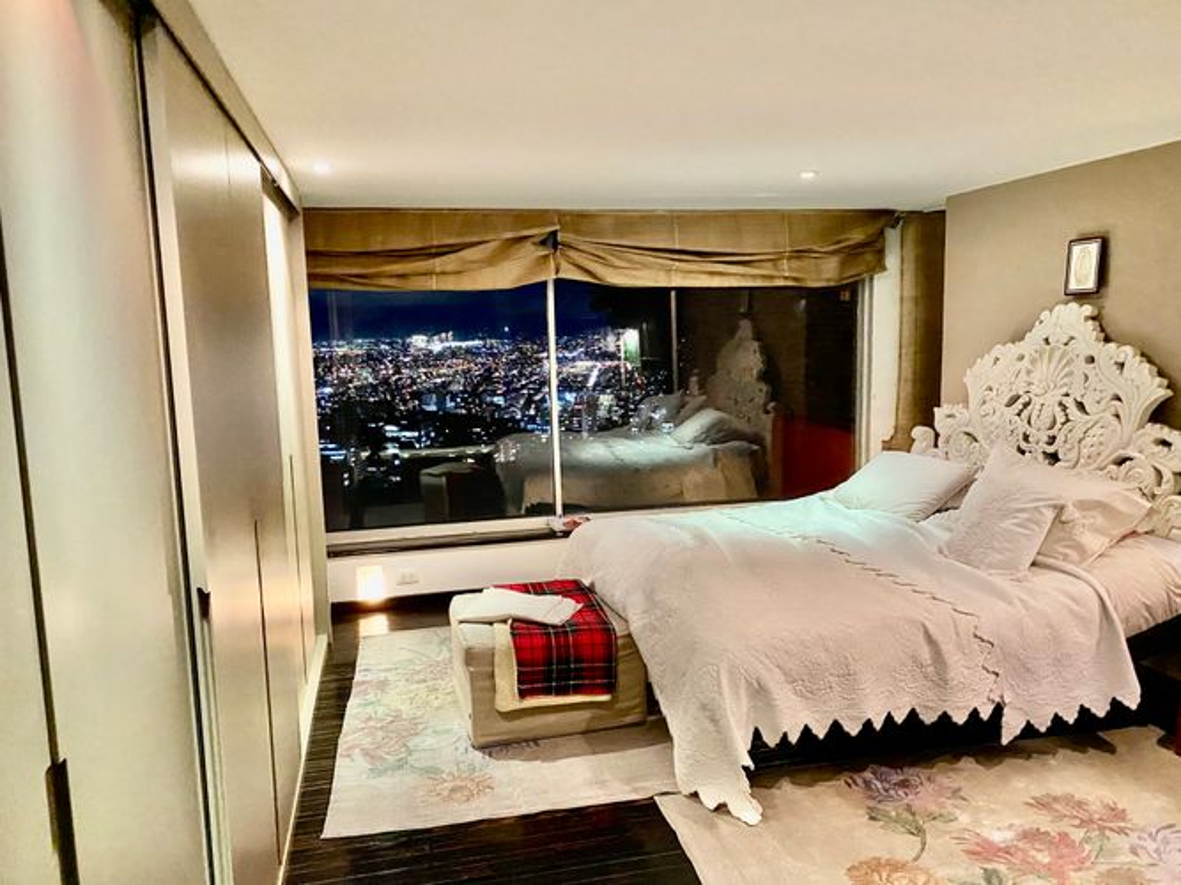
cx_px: 590
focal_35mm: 26
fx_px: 887
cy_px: 442
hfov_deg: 67.3
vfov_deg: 53.0
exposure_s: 1/30
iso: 800
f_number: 1.8
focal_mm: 4.25
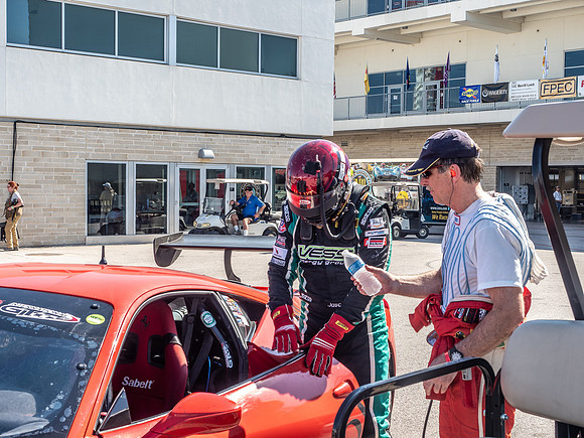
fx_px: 911
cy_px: 219
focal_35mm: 54
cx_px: 292
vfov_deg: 27.0
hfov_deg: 35.5
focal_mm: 27
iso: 64
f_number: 5.6
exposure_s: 1/125
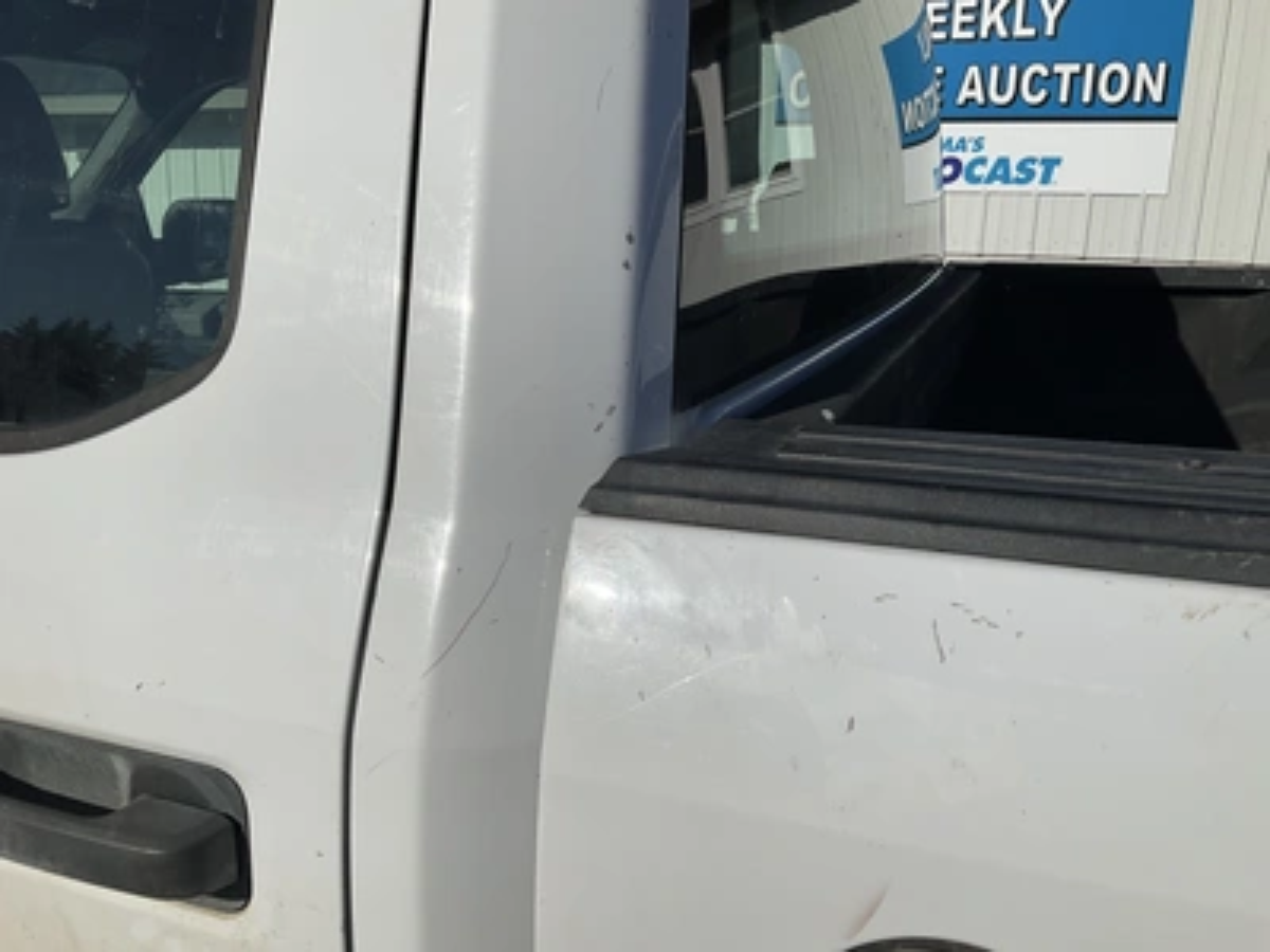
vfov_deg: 48.2
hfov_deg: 61.7
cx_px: 635
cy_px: 476
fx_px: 1064
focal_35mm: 29
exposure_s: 1/8621
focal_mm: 3
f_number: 1.8
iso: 25
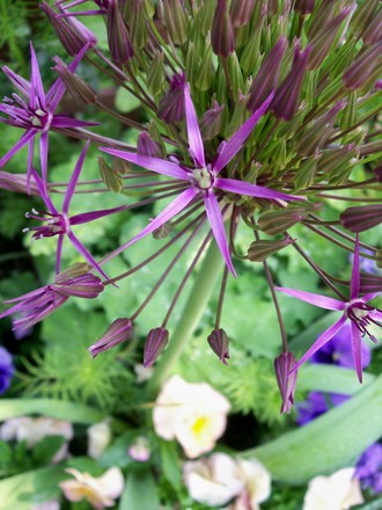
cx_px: 191
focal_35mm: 36
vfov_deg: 51.4
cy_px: 255
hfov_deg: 39.7
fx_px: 530
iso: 80
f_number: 2.7
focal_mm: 6
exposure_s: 1/100
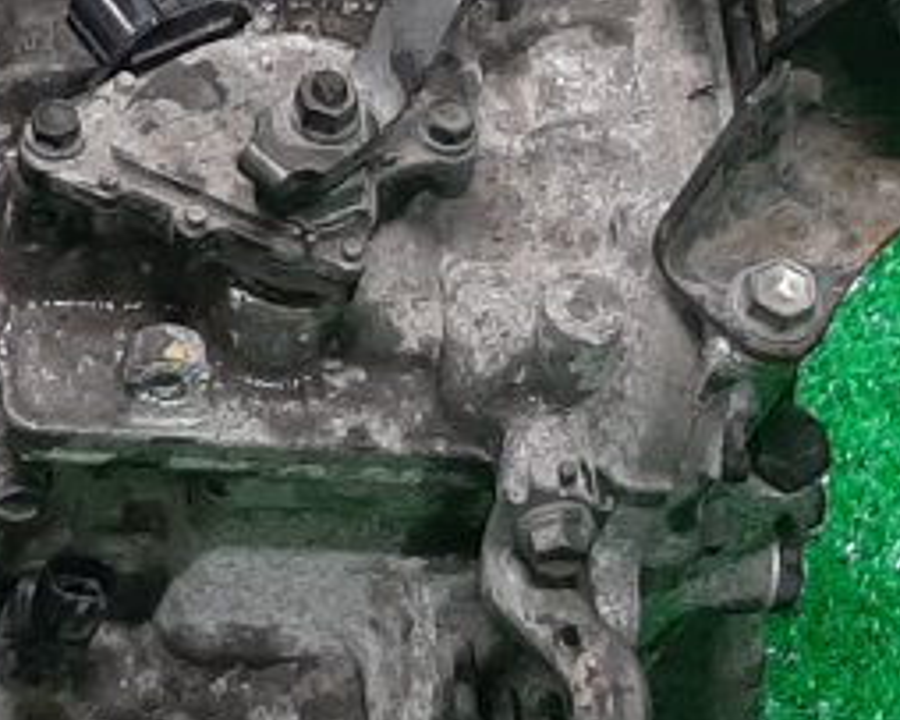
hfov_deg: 13.2
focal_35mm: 144
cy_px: 206
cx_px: 4
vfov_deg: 10.7
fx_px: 3834
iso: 104
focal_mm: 3.93
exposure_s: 1/50
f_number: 1.7
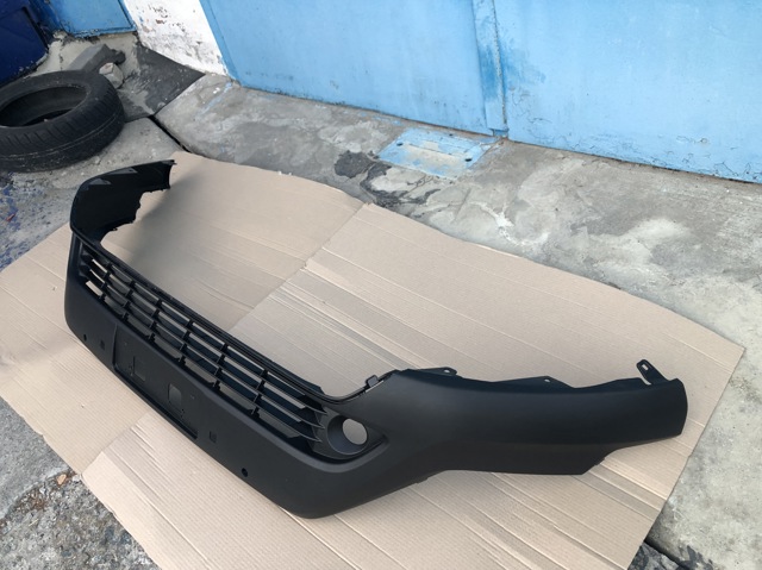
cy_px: 285
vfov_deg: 49.7
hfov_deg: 63.5
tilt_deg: -42.5
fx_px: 616
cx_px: 381
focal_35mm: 28
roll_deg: +17.3
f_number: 1.8
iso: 20
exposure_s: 1/40
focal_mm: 3.99
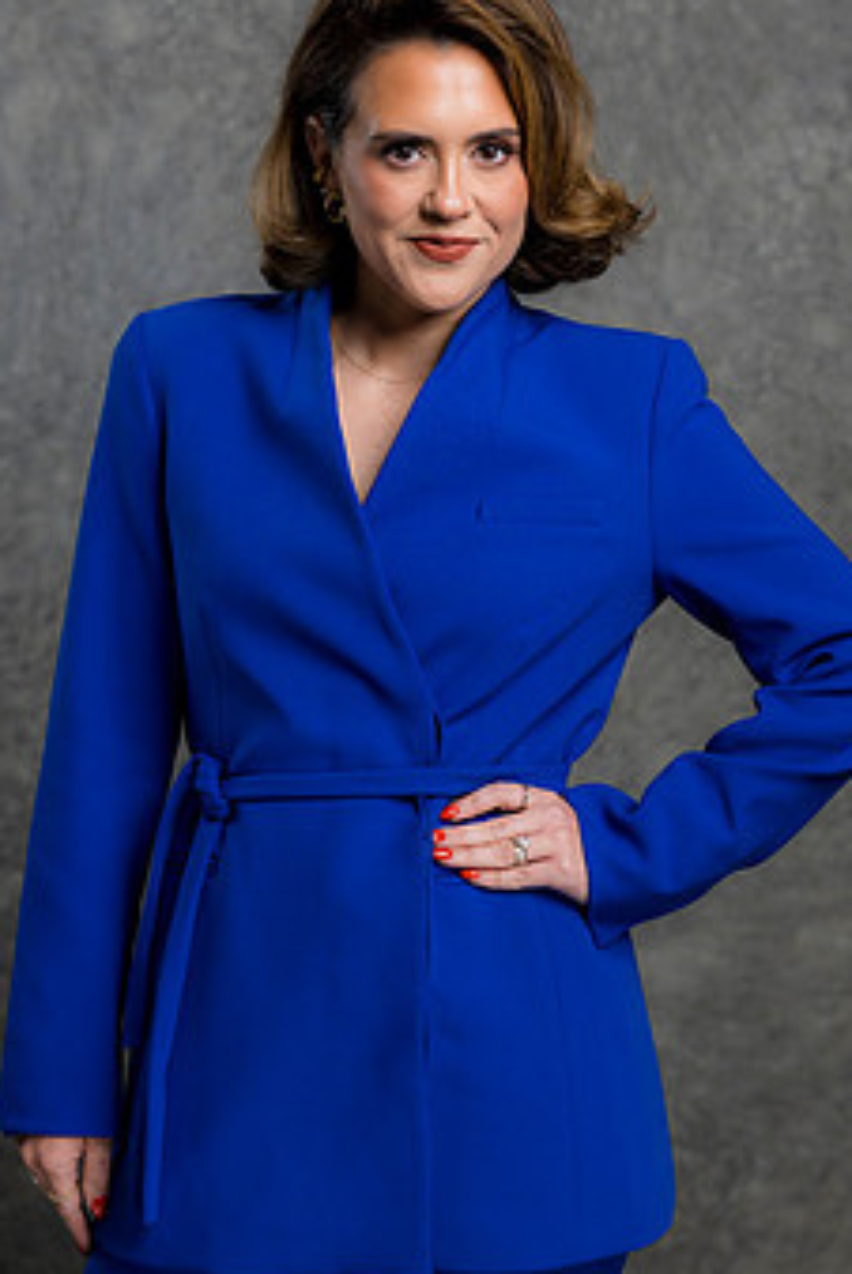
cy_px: 531
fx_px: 4003
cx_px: 464
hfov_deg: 12.1
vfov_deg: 18.1
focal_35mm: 113
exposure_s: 1/200
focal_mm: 85
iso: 125
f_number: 5
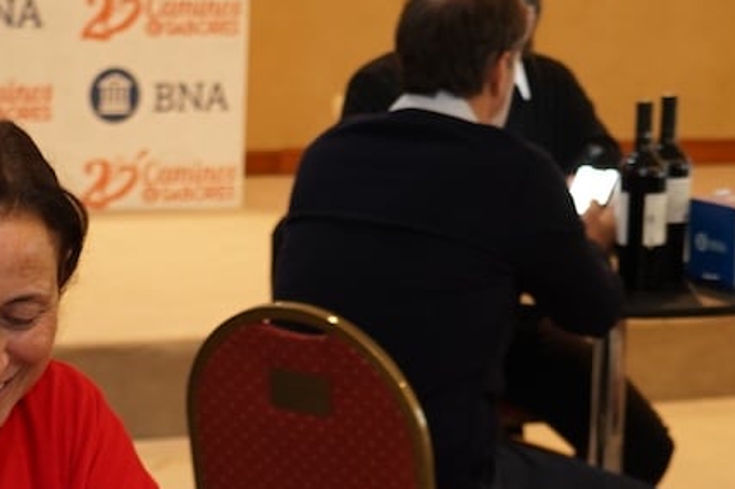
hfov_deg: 15.9
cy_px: 609
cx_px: 427
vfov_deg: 10.4
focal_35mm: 129
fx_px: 2632
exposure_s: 1/30
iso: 1600
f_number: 4
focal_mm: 43
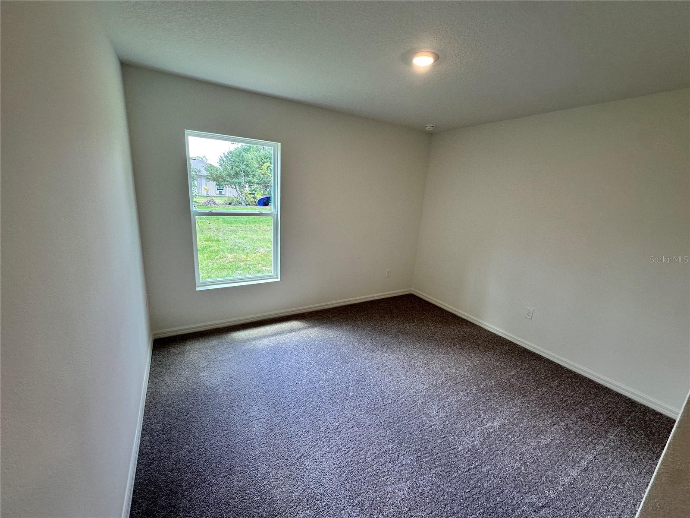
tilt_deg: -12.8
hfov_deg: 102.1
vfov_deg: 85.7
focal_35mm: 14
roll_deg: -3.7
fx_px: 279
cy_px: 259
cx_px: 345
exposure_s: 1/120
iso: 100
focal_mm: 2.22
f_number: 2.2
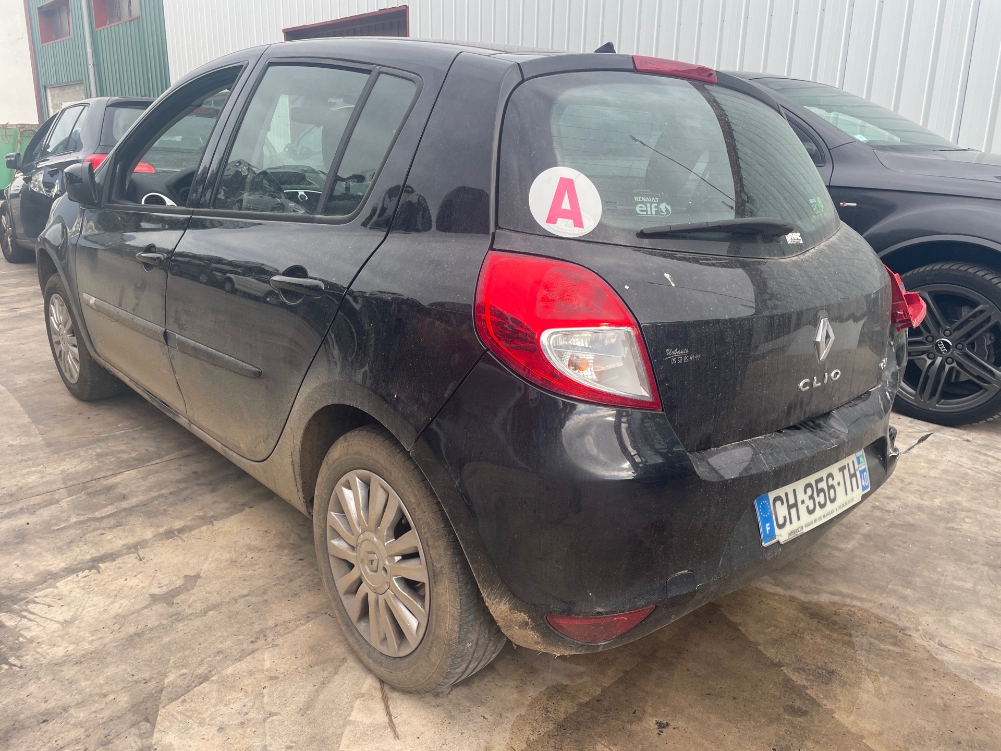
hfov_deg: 67.3
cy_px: 376
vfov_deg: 53.1
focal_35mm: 26
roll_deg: +0.6
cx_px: 500
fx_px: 752
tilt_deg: -16.9
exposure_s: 1/452
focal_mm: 4.2
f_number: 1.6
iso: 32
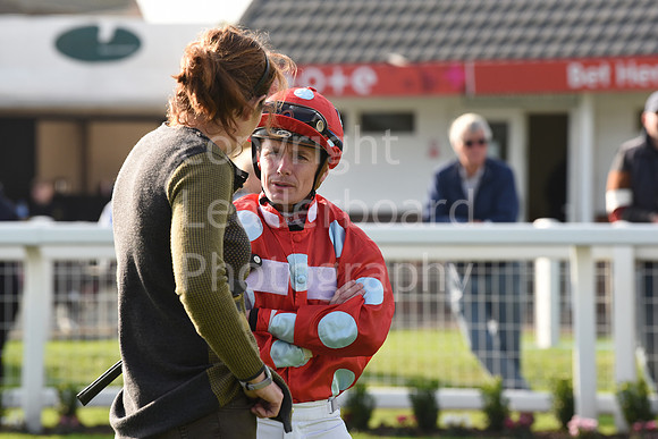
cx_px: 329
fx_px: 3656
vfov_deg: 6.9
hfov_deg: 10.3
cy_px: 220
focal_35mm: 200
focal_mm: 200
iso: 640
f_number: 6.3
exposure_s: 1/1000
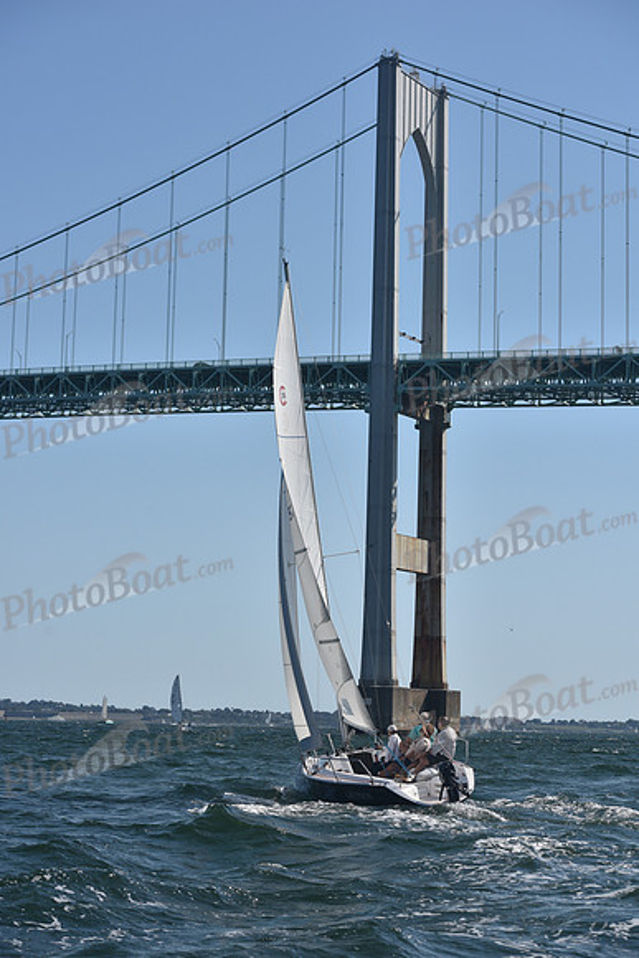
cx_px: 320
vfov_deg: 28.8
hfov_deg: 19.5
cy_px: 479
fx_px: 1862
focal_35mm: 70
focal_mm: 70
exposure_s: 1/1000
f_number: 7.1
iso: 250
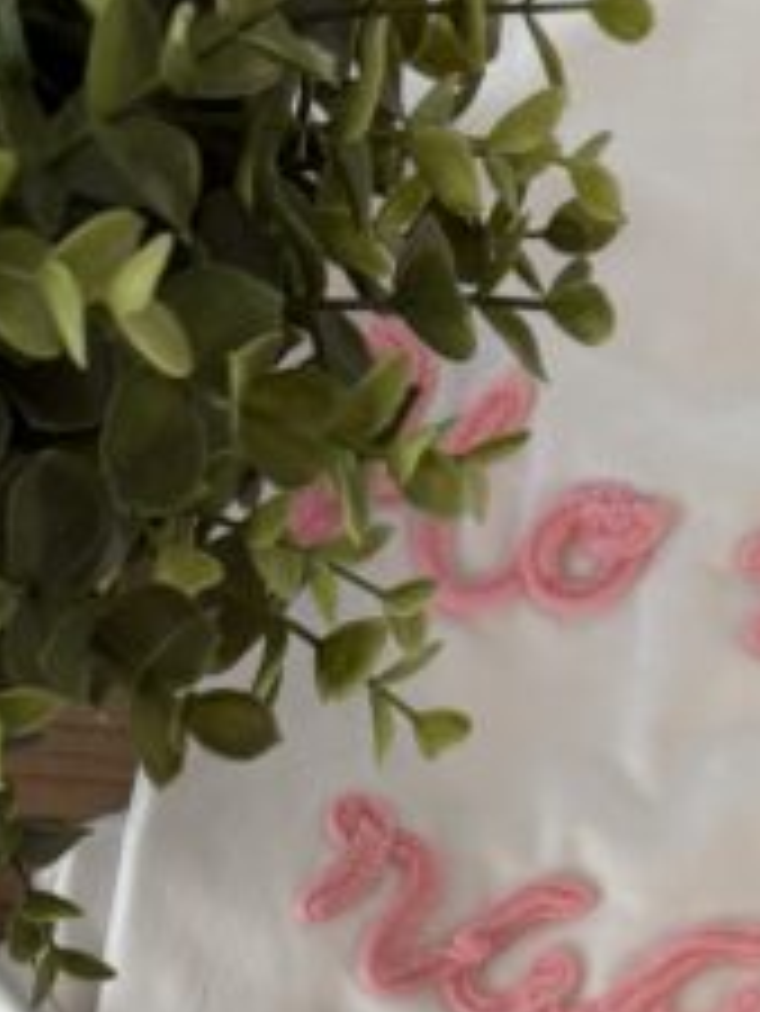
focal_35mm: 71
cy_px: 1271
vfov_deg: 24.4
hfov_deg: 20.7
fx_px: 2076
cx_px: 247
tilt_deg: -88.7
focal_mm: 6.76
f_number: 1.78
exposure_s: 1/121
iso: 80
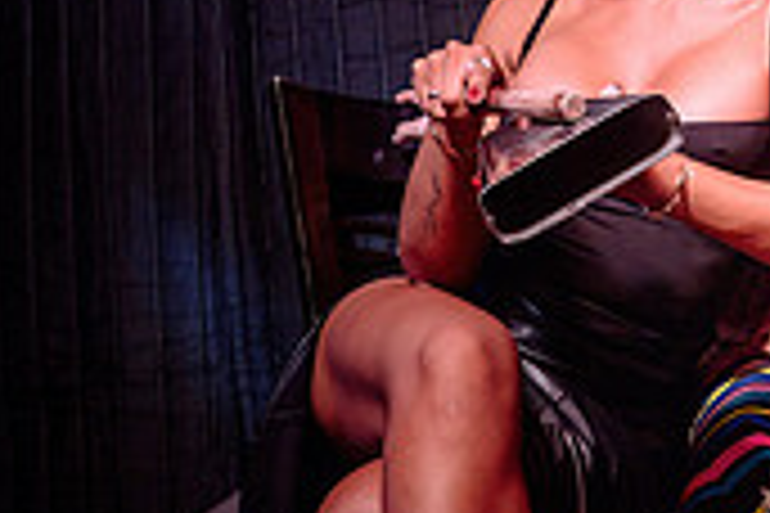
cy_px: 332
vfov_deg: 13.3
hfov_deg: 18.5
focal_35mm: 103
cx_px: 995
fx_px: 2203
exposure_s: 1/125
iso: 500
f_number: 3.5
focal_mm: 26
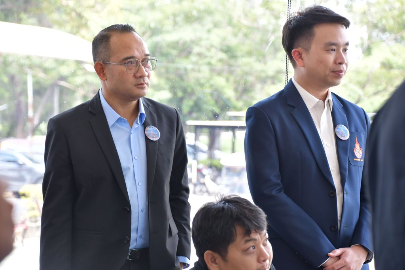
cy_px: 135
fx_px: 1688
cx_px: 202
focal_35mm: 150
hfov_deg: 13.7
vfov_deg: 9.2
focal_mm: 100
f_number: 5.6
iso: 800
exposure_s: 1/160
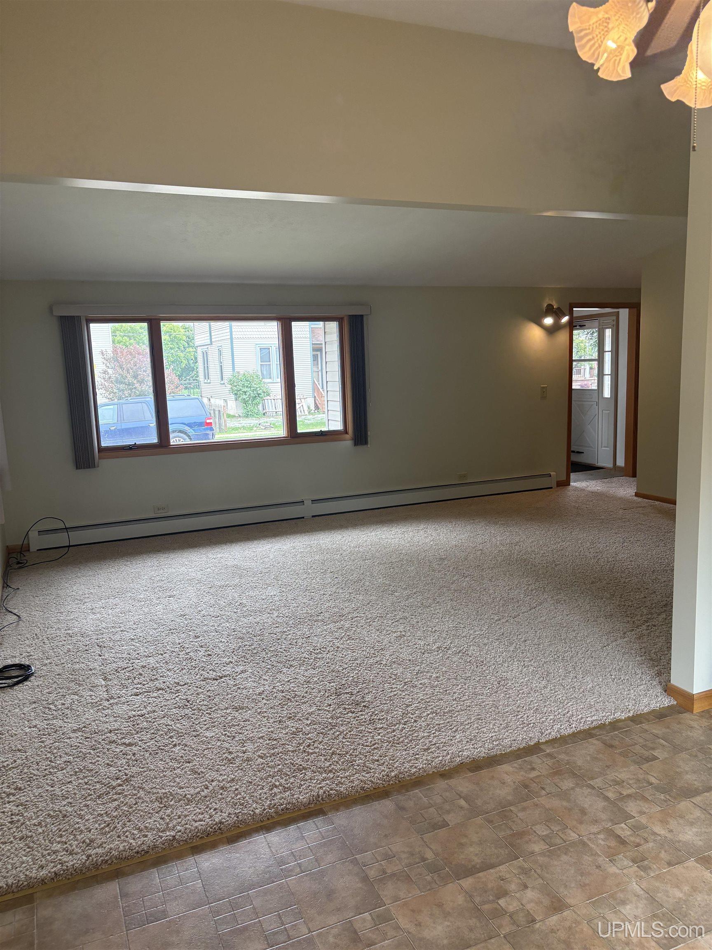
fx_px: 713
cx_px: 356
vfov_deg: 67.3
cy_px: 475
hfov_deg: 53.1
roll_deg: +2.0
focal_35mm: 26
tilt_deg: -9.2
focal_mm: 5.96
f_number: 1.6
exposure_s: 1/120
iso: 125
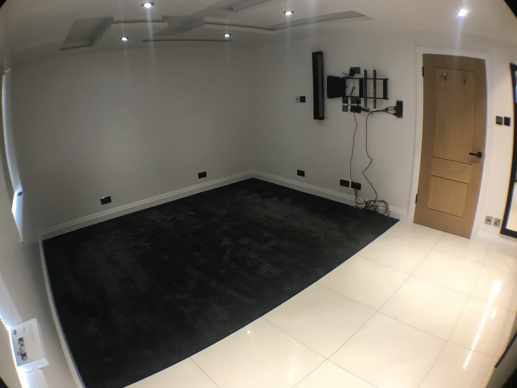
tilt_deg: -18.3
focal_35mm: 28
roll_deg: +2.3
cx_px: 258
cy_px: 194
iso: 50
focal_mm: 3.99
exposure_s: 1/17
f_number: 1.8
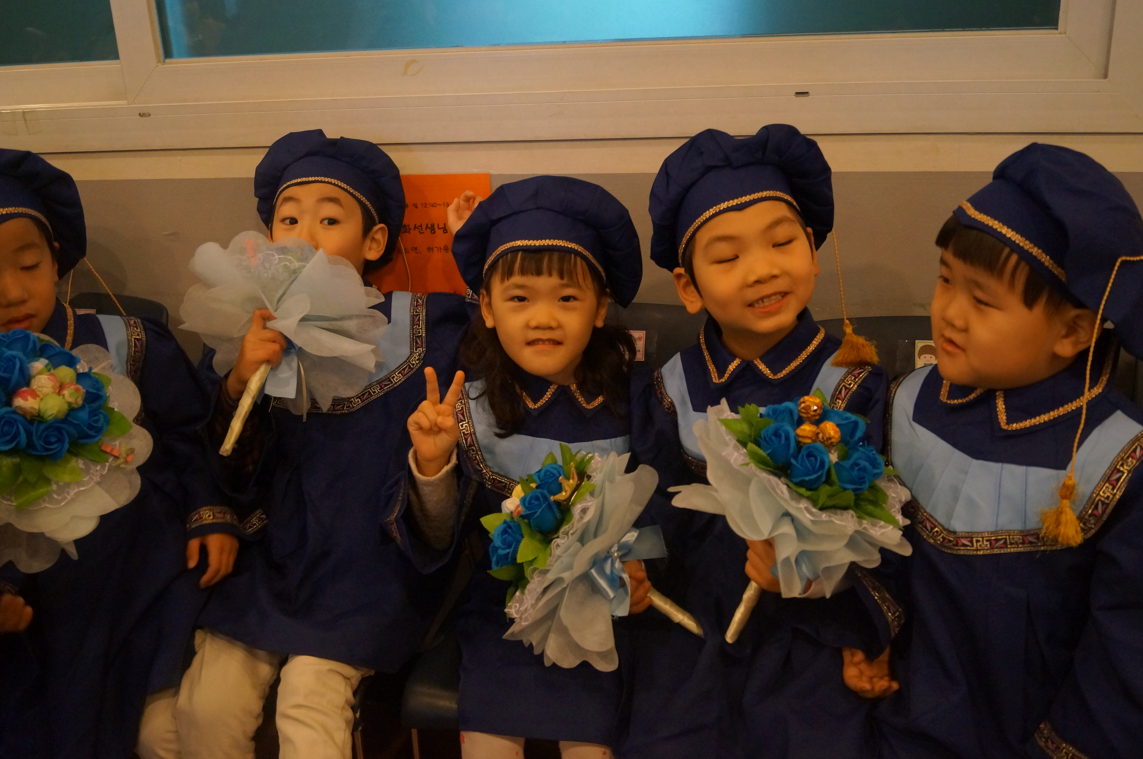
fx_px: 1047
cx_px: 572
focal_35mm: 33
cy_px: 380
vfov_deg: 39.9
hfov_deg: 57.3
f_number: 4
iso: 2000
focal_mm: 22
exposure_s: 1/160
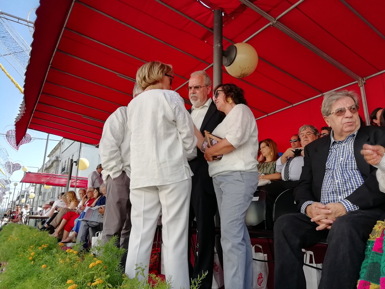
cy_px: 144
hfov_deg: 67.3
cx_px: 192
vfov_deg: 53.1
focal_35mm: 26
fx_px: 289
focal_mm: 3.21
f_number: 2.2
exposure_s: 1/200
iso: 50
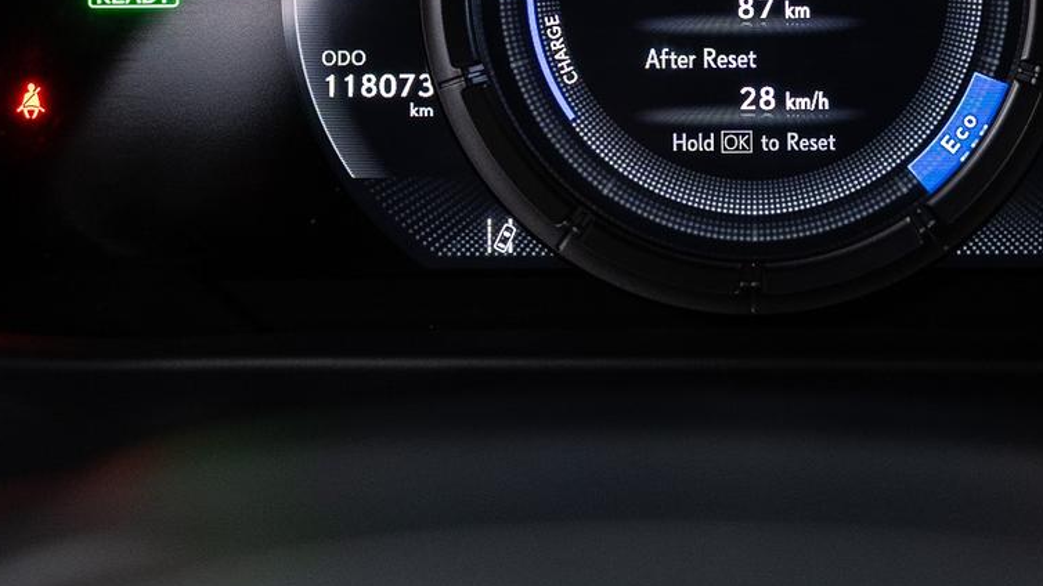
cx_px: 739
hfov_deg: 32.4
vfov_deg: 18.2
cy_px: -40
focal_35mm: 64
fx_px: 1770
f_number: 4
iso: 1000
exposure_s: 1/50
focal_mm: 32
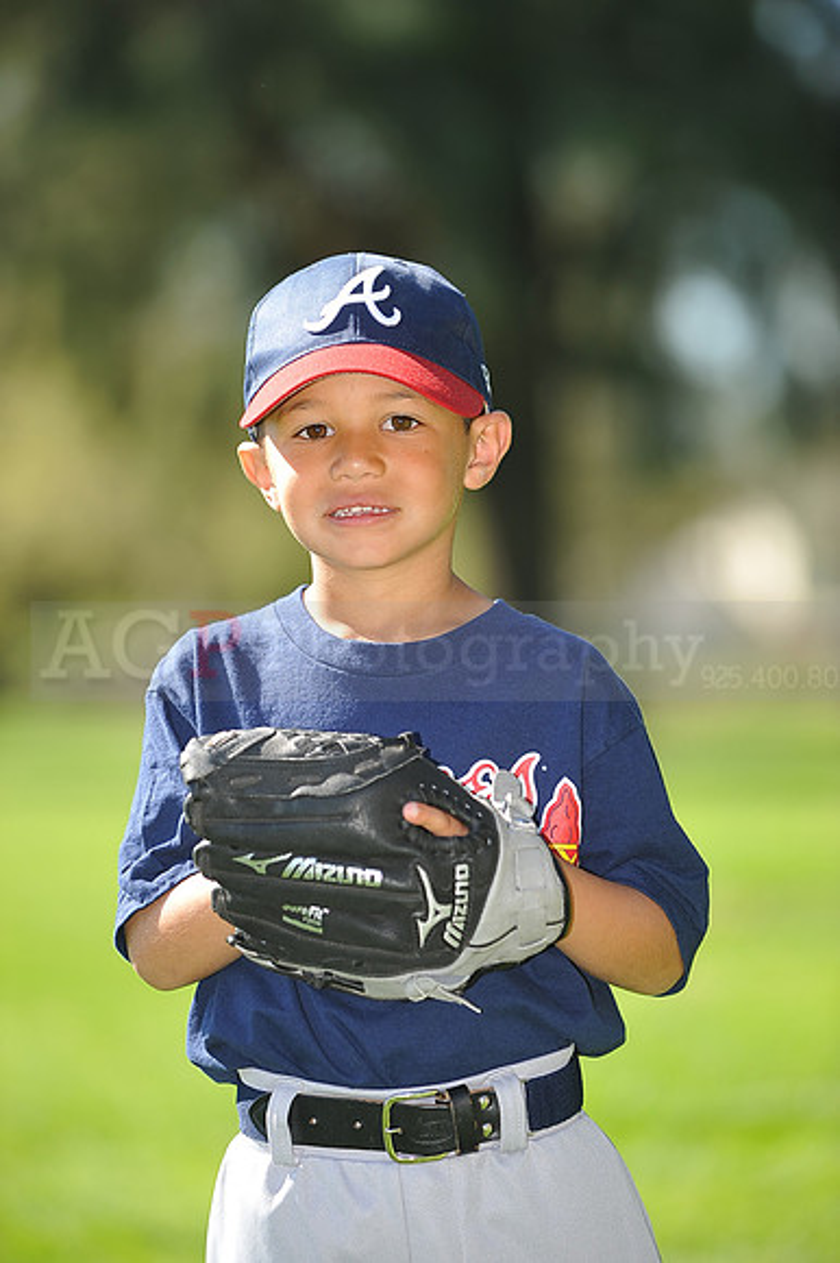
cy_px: 632
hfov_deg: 6.9
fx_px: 7008
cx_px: 420
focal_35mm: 200
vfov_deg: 10.3
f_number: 4.5
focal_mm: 200
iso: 200
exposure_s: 1/500
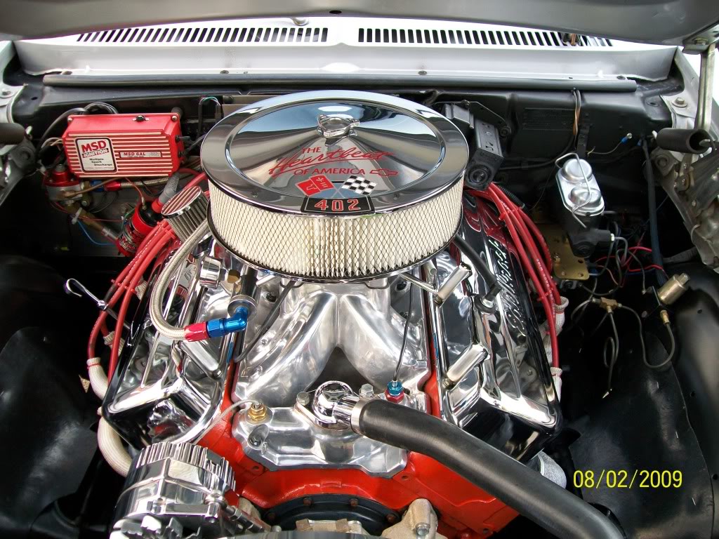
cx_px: 360
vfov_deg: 41.8
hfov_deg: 54.0
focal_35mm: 34
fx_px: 706
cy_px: 270
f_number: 2.7
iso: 64
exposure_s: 1/80
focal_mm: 6.1
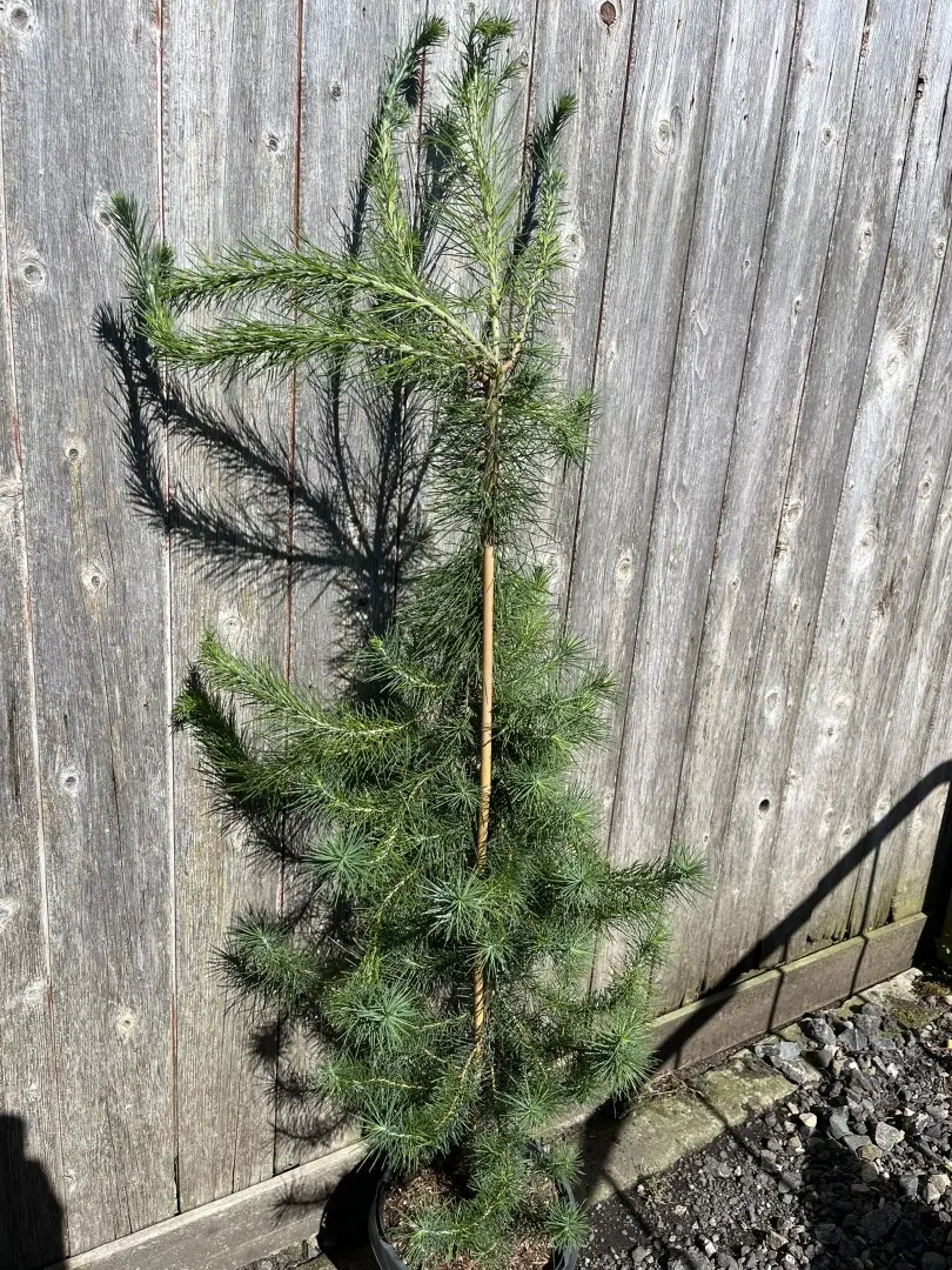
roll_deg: -4.4
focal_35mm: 26
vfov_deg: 67.3
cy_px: 635
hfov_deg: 53.1
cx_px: 476
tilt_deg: -17.3
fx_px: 953
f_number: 1.6
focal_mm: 5.1
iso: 50
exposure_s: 1/3623
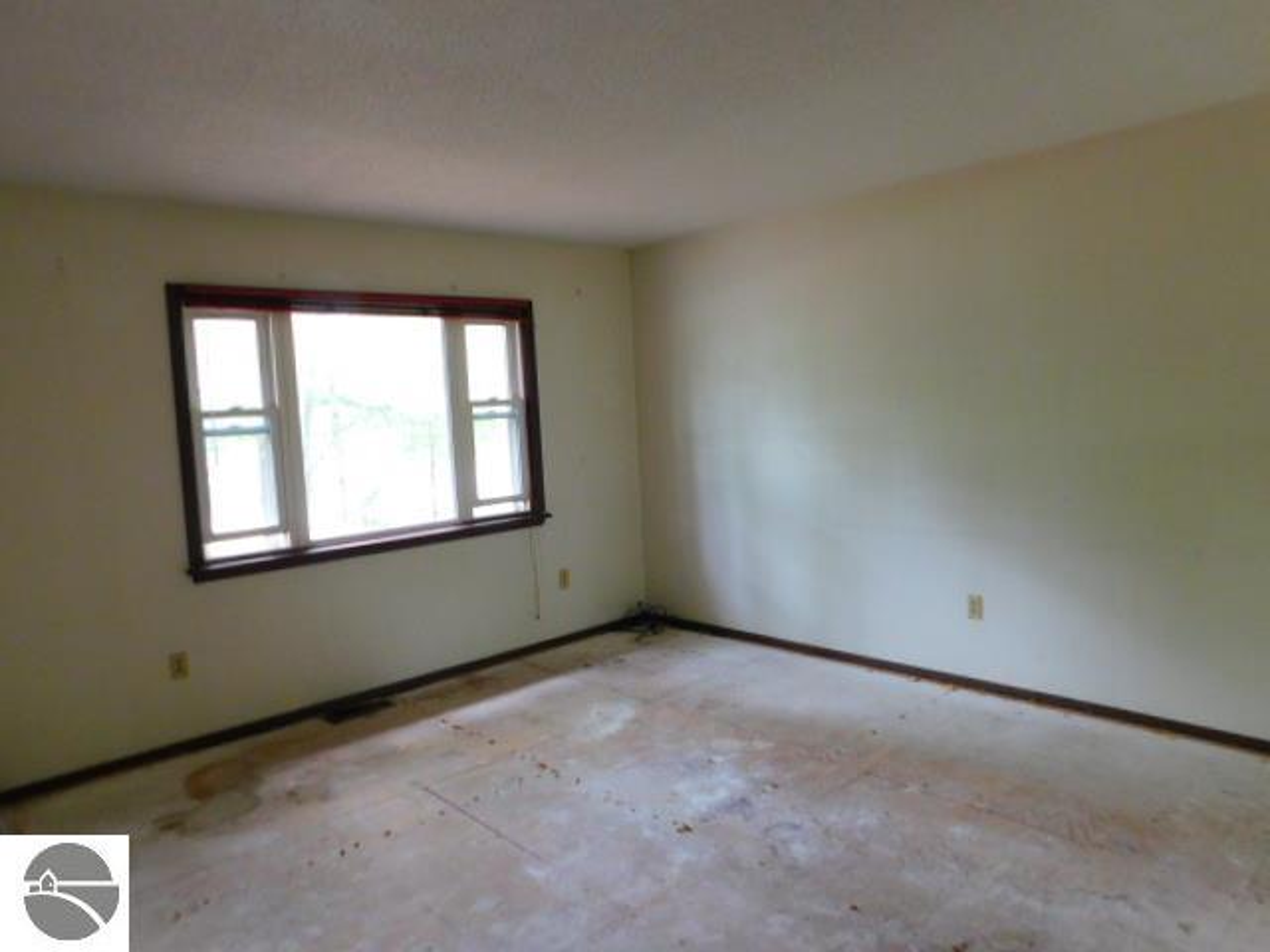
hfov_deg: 73.9
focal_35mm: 23
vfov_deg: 58.9
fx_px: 844
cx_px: 635
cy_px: 476
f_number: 3
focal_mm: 4
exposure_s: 1/8
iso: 400
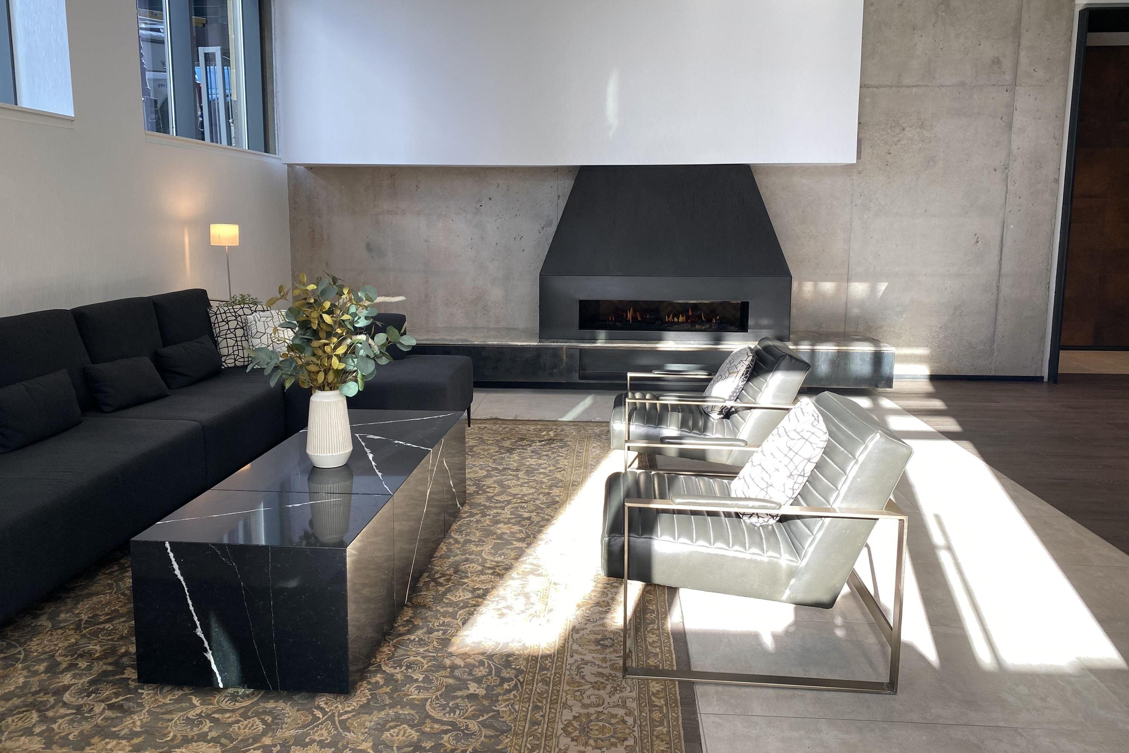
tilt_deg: -9.3
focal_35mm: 28
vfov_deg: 46.4
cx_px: 552
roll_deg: -0.4
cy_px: 347
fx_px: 878
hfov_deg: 65.5
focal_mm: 4.25
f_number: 1.8
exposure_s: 1/135
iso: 32
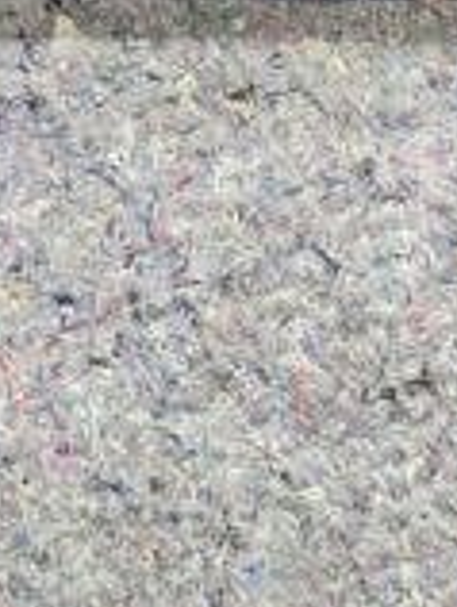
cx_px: 323
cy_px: -131
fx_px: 2616
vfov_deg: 12.9
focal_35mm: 149
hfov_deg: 10.0
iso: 640
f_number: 1.7
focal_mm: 6.3
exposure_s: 1/100
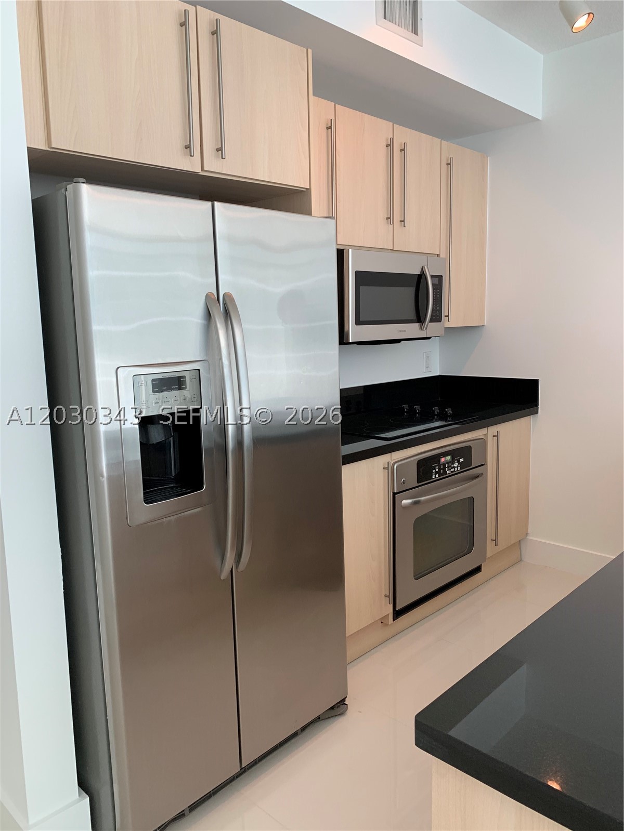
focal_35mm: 26
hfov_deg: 53.1
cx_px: 312
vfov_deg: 67.3
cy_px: 416
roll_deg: +0.2
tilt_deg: -8.2
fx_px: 625
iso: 80
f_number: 1.8
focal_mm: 4.25
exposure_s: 1/120
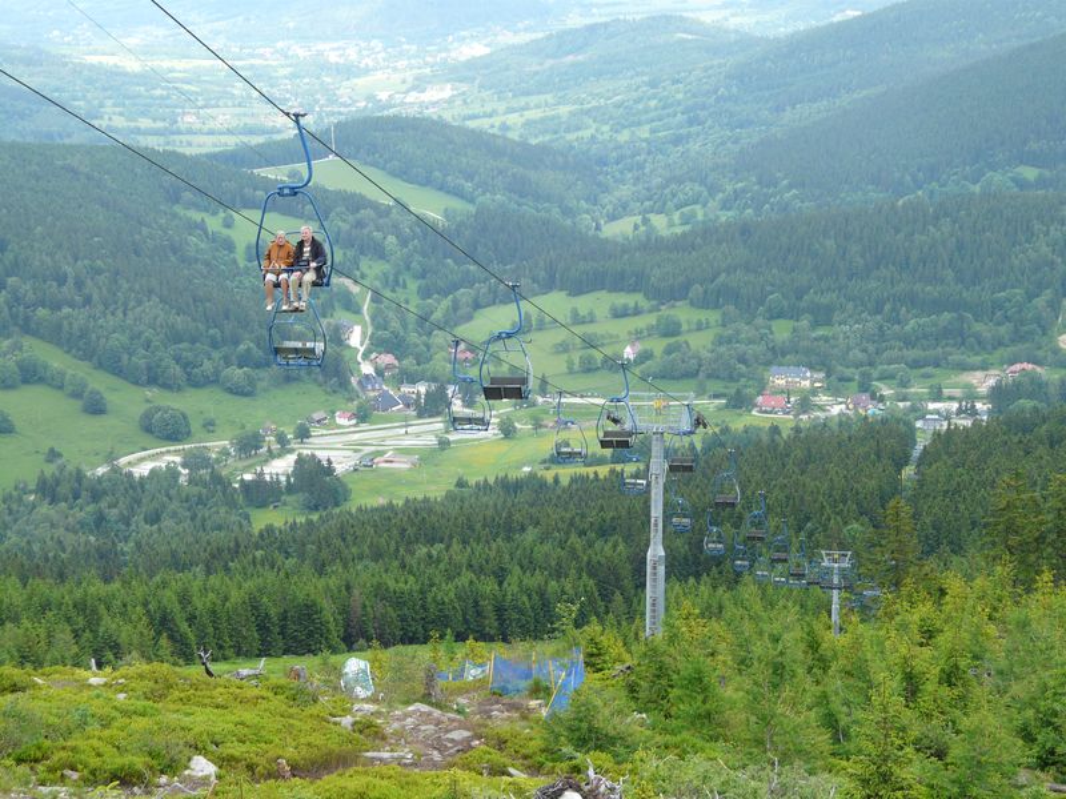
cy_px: 400
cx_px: 533
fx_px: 2032
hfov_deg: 29.4
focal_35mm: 66
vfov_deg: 22.3
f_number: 4
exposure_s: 1/160
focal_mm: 10.8
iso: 100
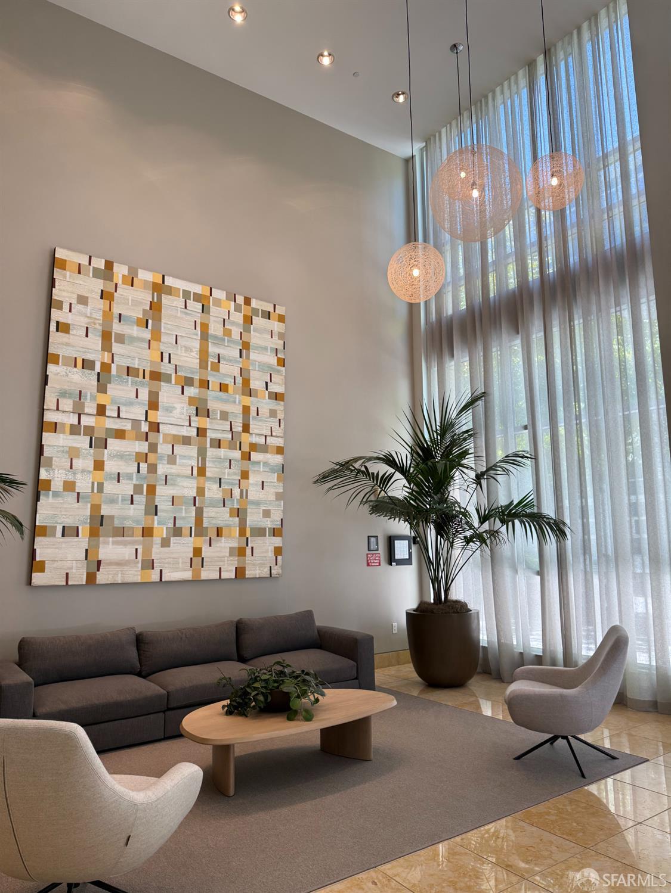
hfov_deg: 56.8
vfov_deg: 71.6
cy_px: 446
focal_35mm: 24
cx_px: 336
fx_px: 620
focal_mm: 6.76
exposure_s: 1/120
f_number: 1.78
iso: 100
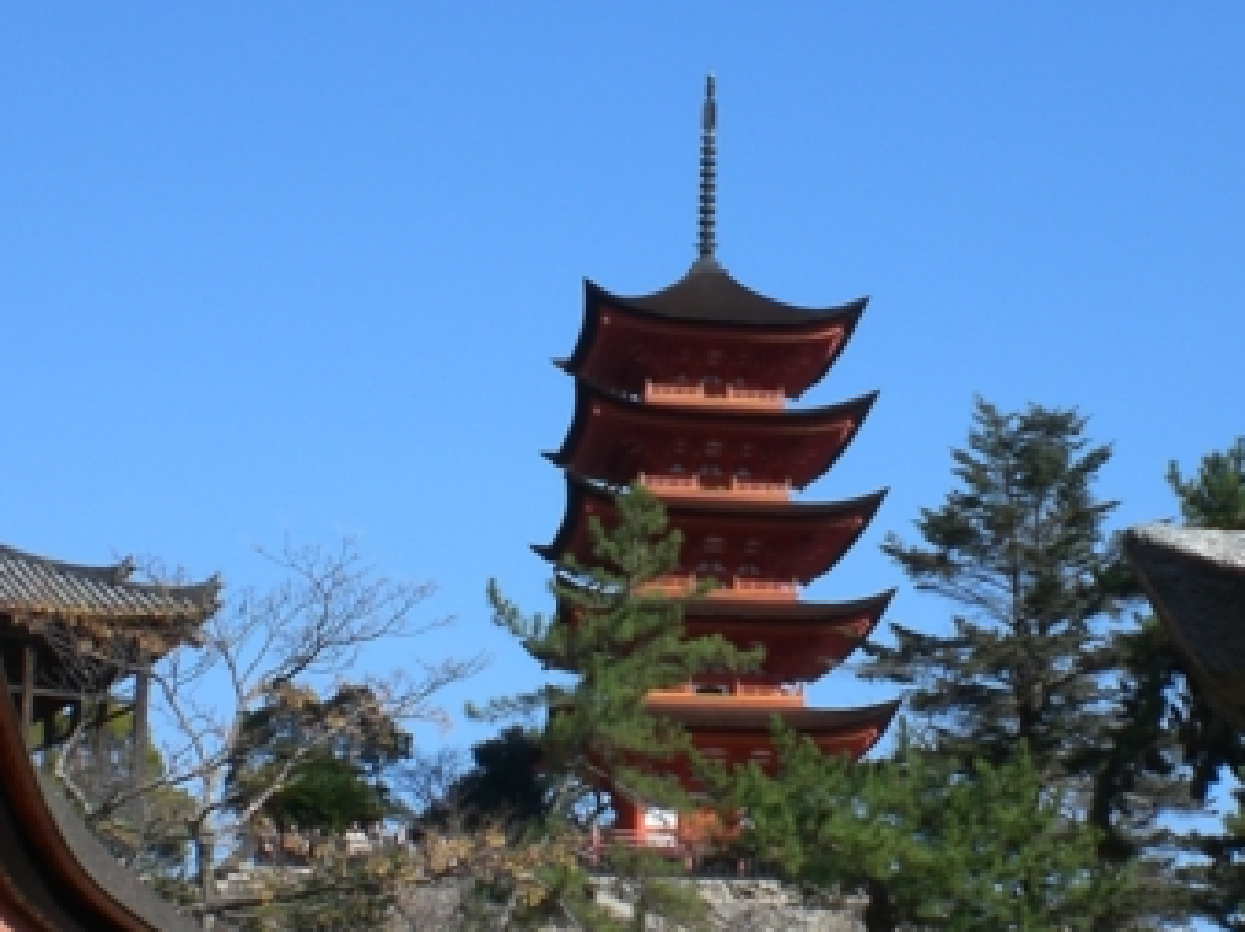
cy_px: 560
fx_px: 3235
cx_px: 847
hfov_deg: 21.7
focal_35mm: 90
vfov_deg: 16.4
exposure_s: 1/500
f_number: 4.4
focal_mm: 6.3
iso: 50
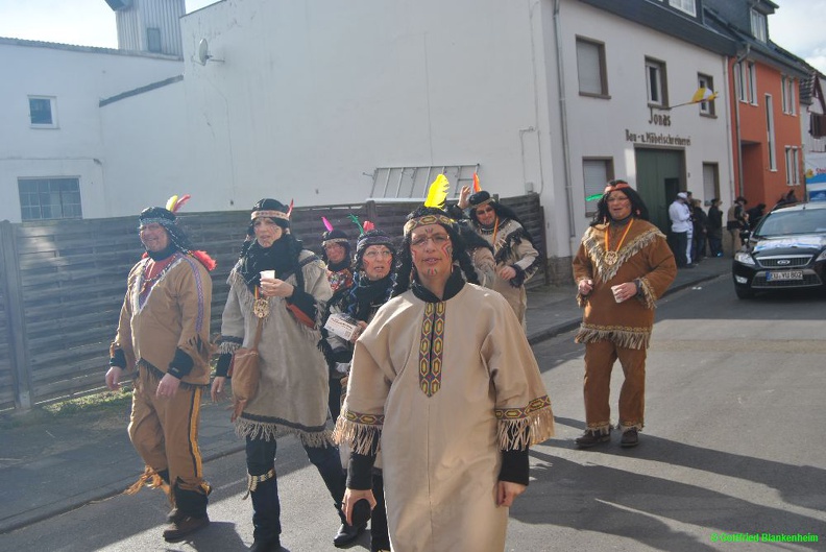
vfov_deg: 34.3
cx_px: 413
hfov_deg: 49.5
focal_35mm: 39
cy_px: 276
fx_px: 895
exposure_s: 1/125
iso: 100
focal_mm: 26
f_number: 5.6
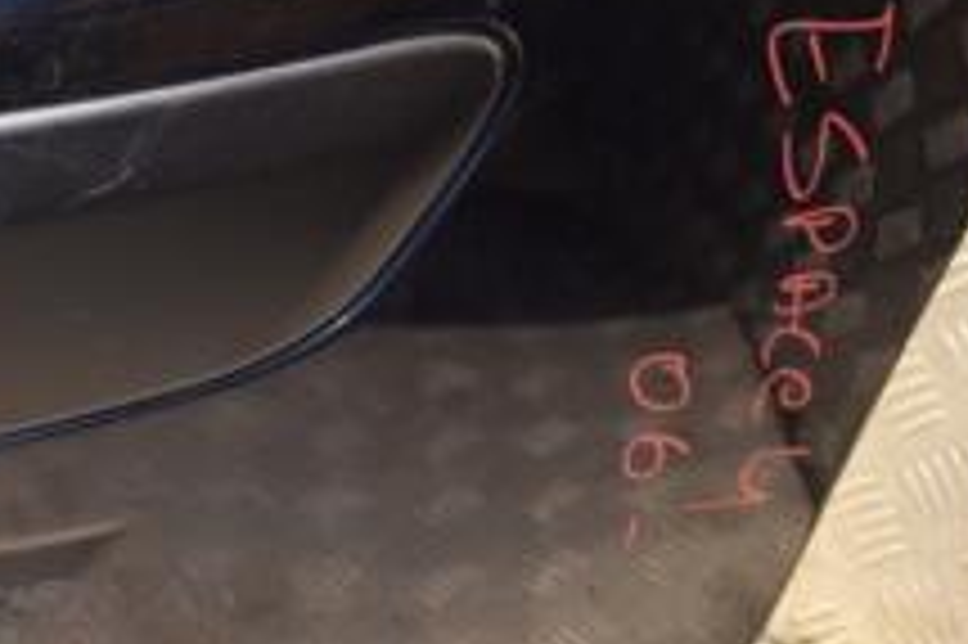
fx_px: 2472
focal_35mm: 92
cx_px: 0
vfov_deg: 14.8
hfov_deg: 21.4
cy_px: 261
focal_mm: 22
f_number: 5
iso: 800
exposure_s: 1/125
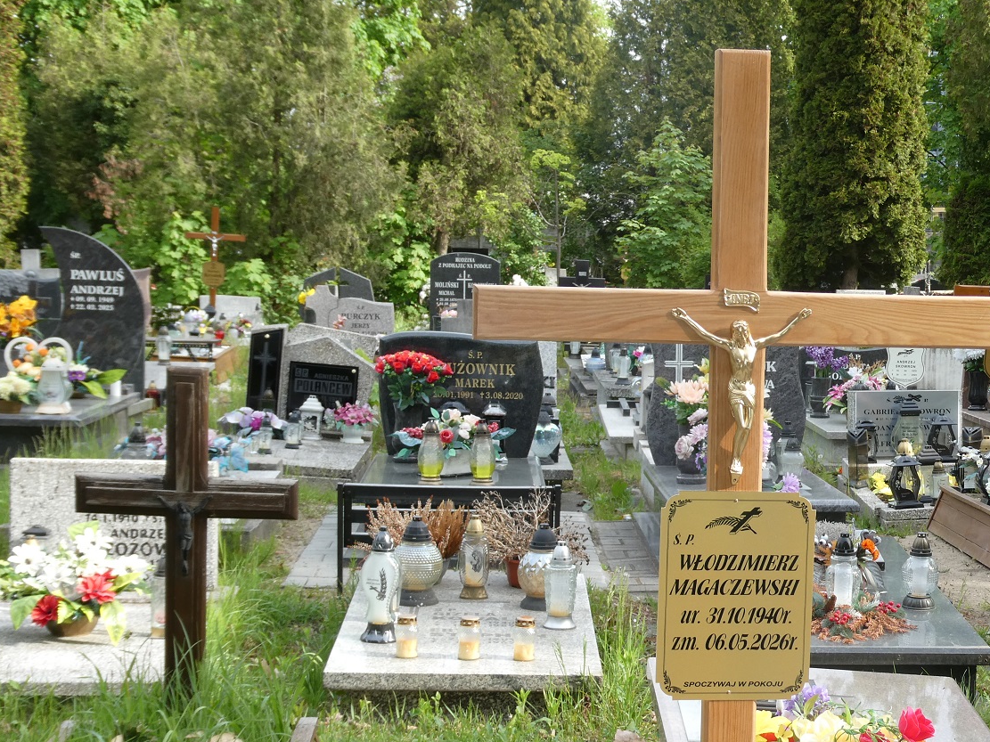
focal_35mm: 72
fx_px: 2059
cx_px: 689
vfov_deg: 20.4
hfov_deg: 26.8
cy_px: 443
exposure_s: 1/100
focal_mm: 9
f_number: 4.1
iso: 80
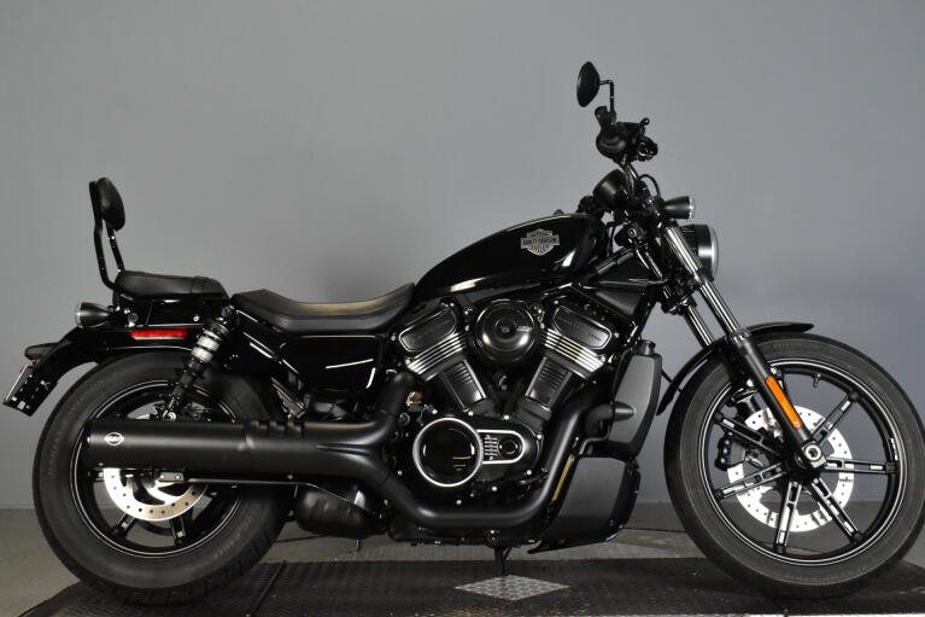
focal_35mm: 49
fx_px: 1246
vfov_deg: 27.8
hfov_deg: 40.7
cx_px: 463
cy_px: 299
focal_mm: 31
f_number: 7.1
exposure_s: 1/125
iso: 3200
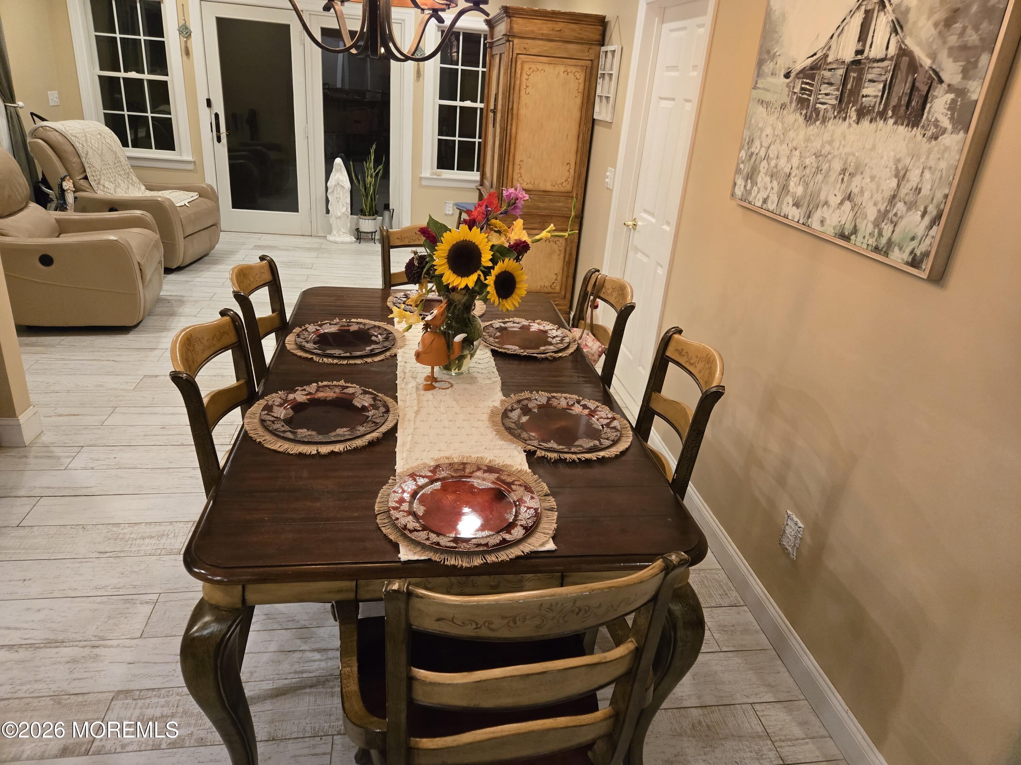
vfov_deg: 58.9
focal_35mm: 23
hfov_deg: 73.9
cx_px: 510
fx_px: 678
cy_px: 382
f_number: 1.8
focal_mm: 5.4
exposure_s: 1/120
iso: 640
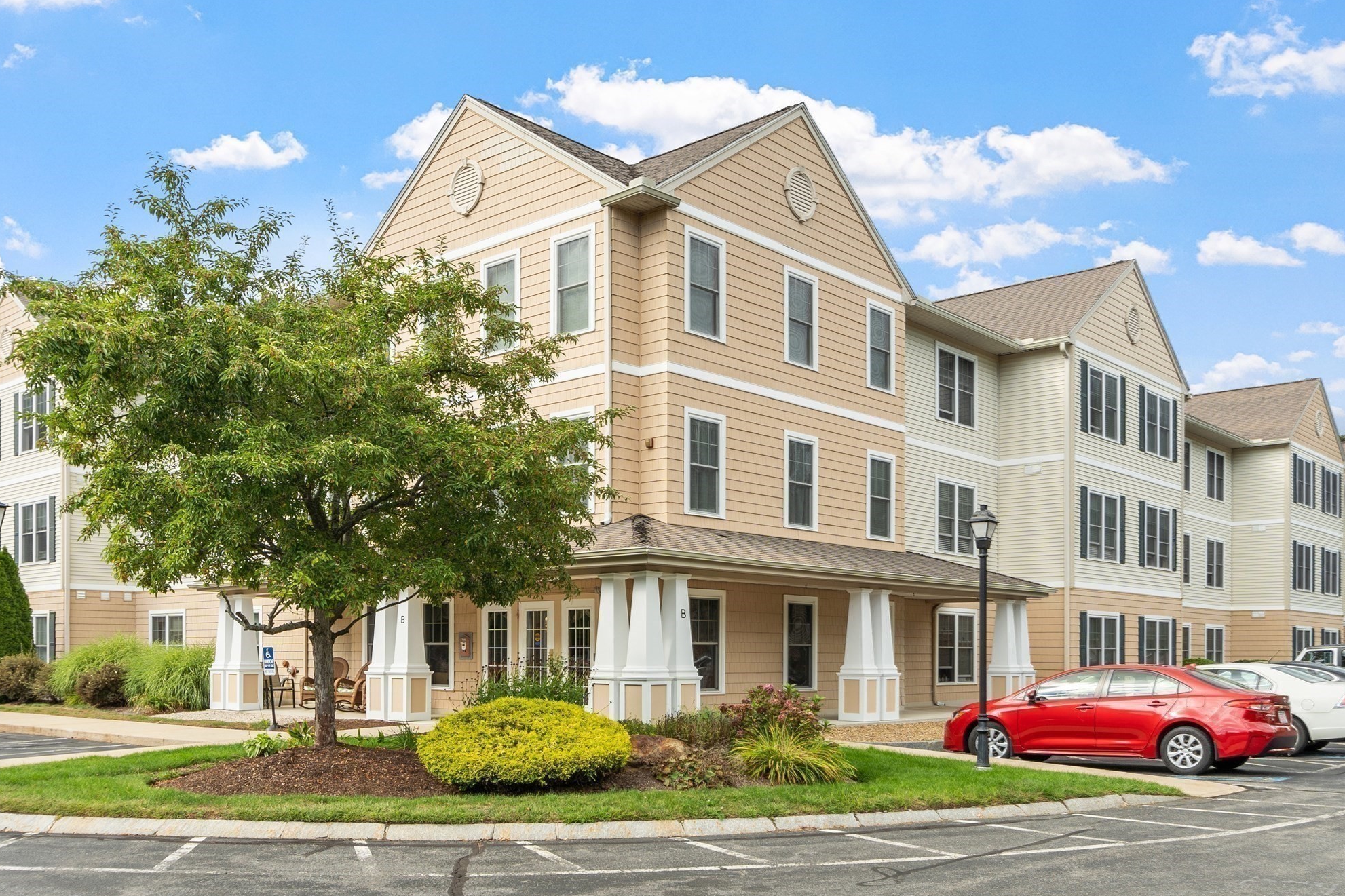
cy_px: 444
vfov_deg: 42.3
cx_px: 664
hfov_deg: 60.3
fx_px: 1158
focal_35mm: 31
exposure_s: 1/80
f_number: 8
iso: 100
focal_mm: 20
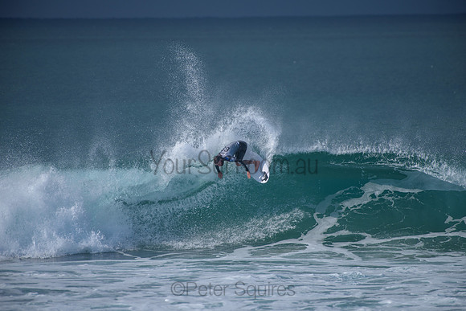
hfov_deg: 4.1
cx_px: 233
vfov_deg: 2.7
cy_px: 156
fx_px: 6566
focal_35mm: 507
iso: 180
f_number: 5.6
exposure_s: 1/2000
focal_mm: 500
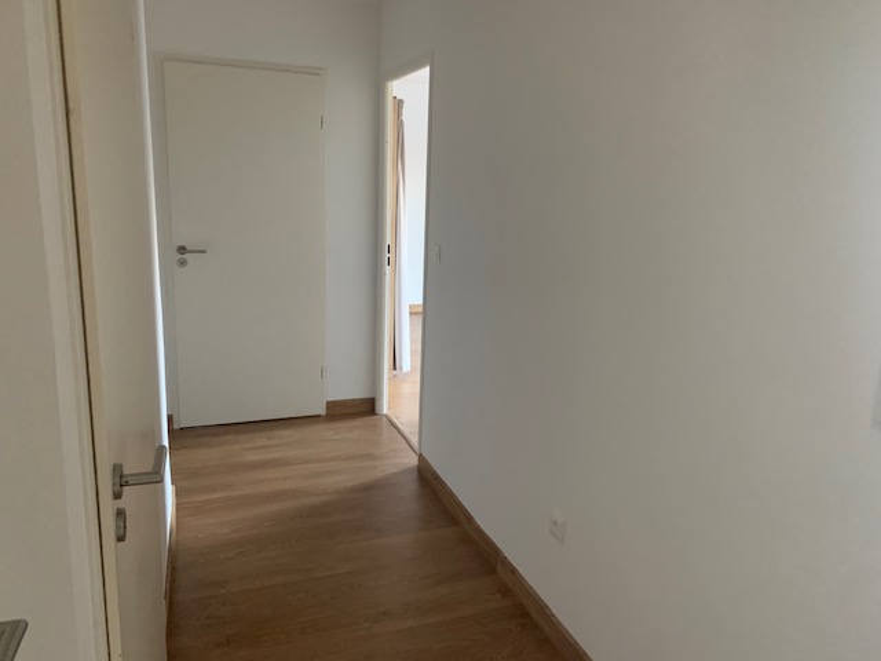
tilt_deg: -10.8
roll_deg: -3.1
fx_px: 662
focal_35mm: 26
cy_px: 330
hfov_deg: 67.3
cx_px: 440
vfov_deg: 53.1
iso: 400
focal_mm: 4.25
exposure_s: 1/41
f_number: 1.8
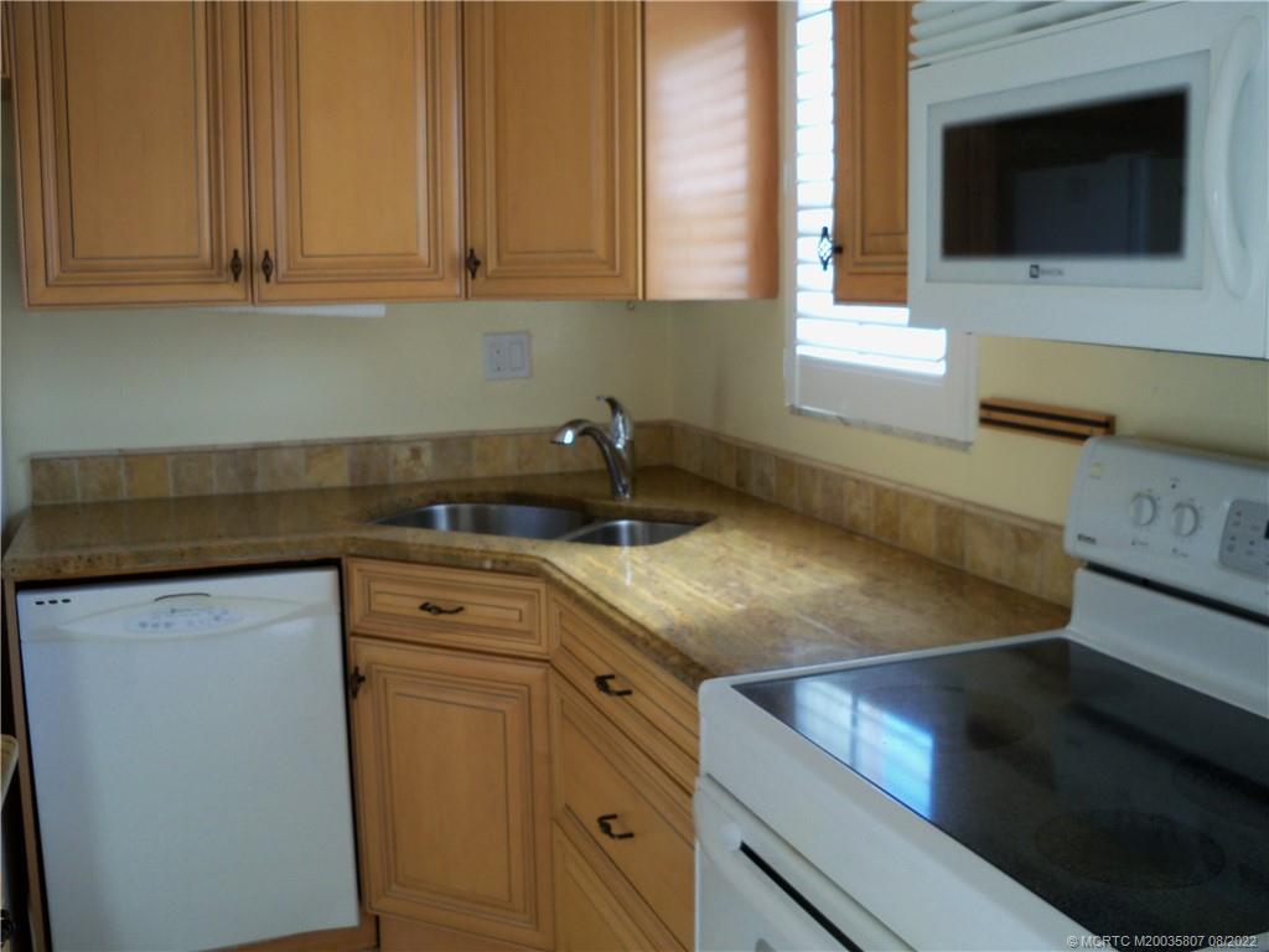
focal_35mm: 35
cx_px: 634
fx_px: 1283
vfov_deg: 40.7
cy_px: 476
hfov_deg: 52.6
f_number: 3.5
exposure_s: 1/40
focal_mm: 6.2
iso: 125
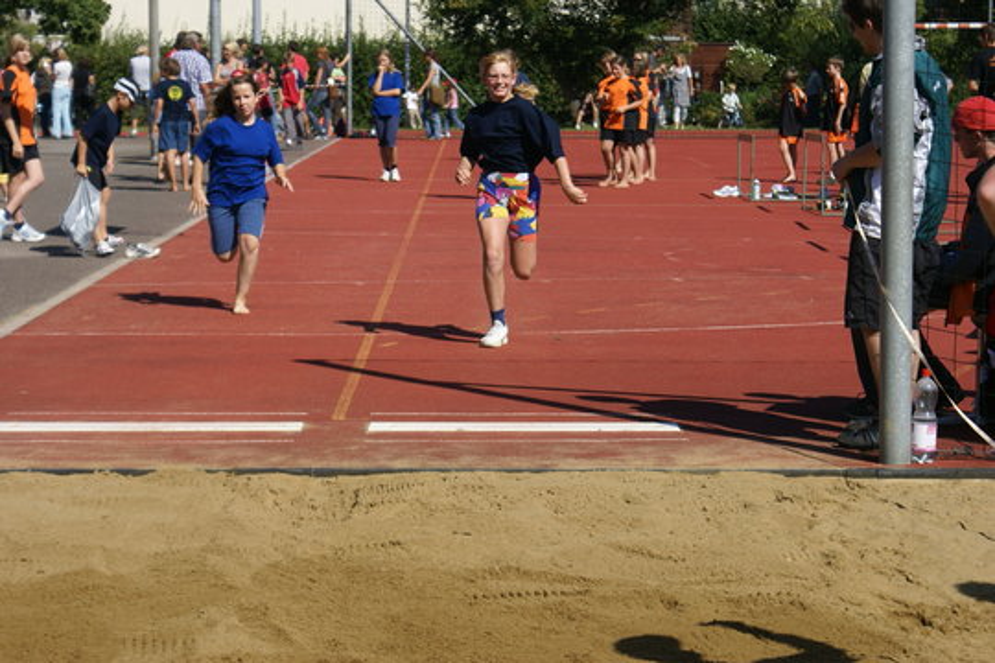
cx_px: 498
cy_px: 332
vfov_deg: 13.0
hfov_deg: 19.5
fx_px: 2902
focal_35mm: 105
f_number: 7.1
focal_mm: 70
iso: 100
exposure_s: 1/400
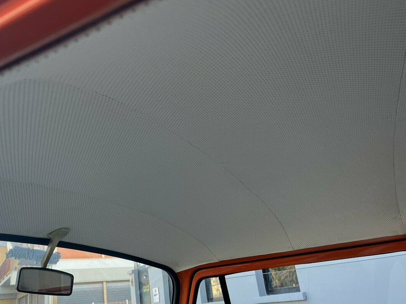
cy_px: 176
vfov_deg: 44.0
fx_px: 375
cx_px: 164
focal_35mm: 32
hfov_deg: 56.4
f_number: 1.6
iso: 50
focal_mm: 5.1
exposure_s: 1/122
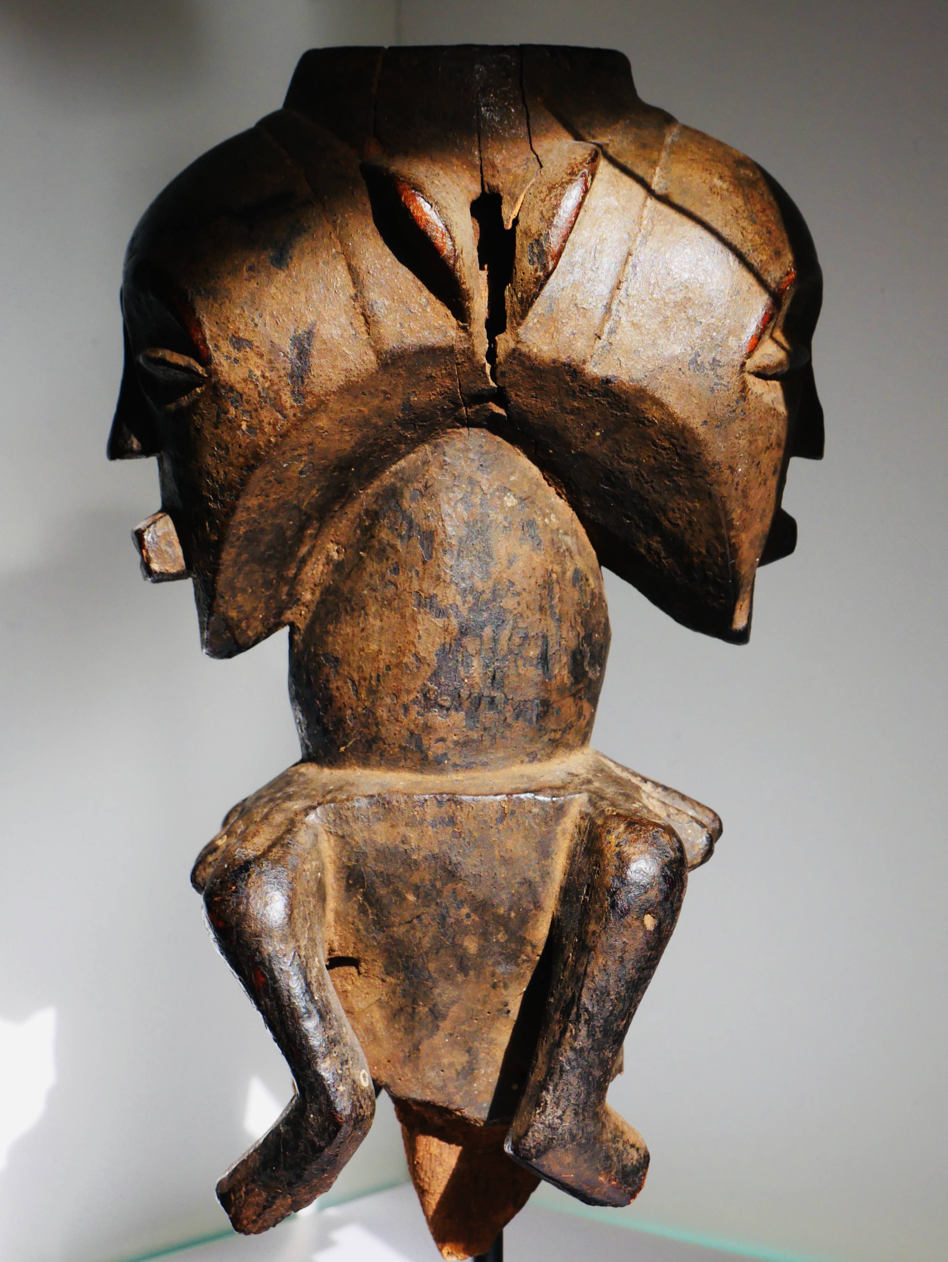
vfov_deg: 27.0
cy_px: 631
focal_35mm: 72
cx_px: 474
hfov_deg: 20.5
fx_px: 2627
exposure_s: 1/125
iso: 200
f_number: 11
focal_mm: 36
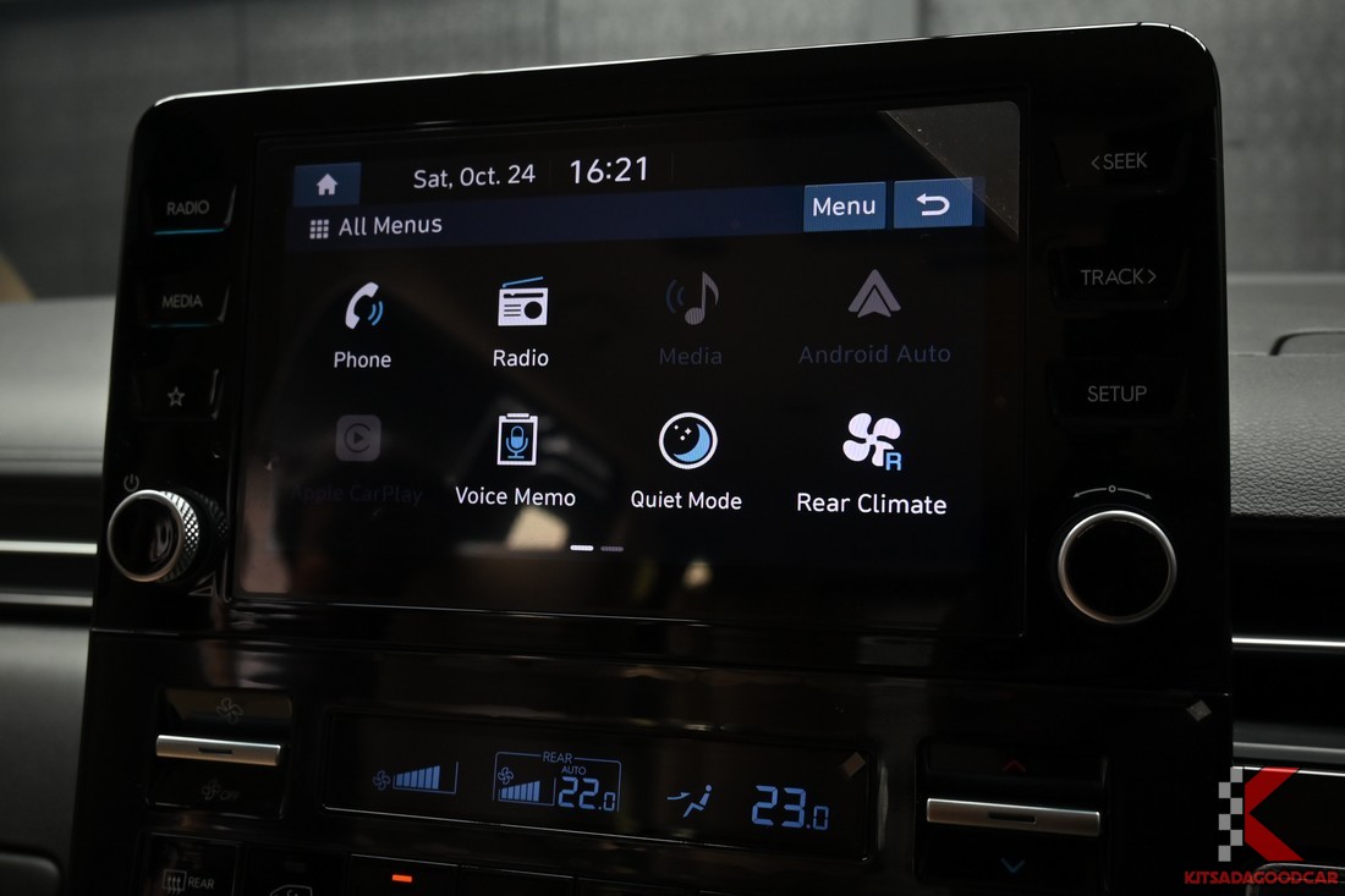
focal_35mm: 33
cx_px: 672
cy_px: 448
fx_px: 1233
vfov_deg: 40.0
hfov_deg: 57.2
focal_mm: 22.5
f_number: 5.6
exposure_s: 1/45
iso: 560
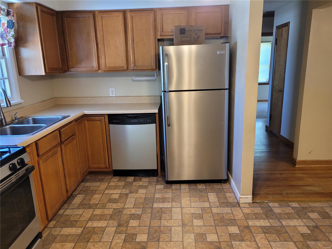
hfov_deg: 67.3
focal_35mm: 26
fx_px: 249
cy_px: 124
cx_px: 166
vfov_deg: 53.1
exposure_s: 1/60
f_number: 1.8
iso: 200
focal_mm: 5.4
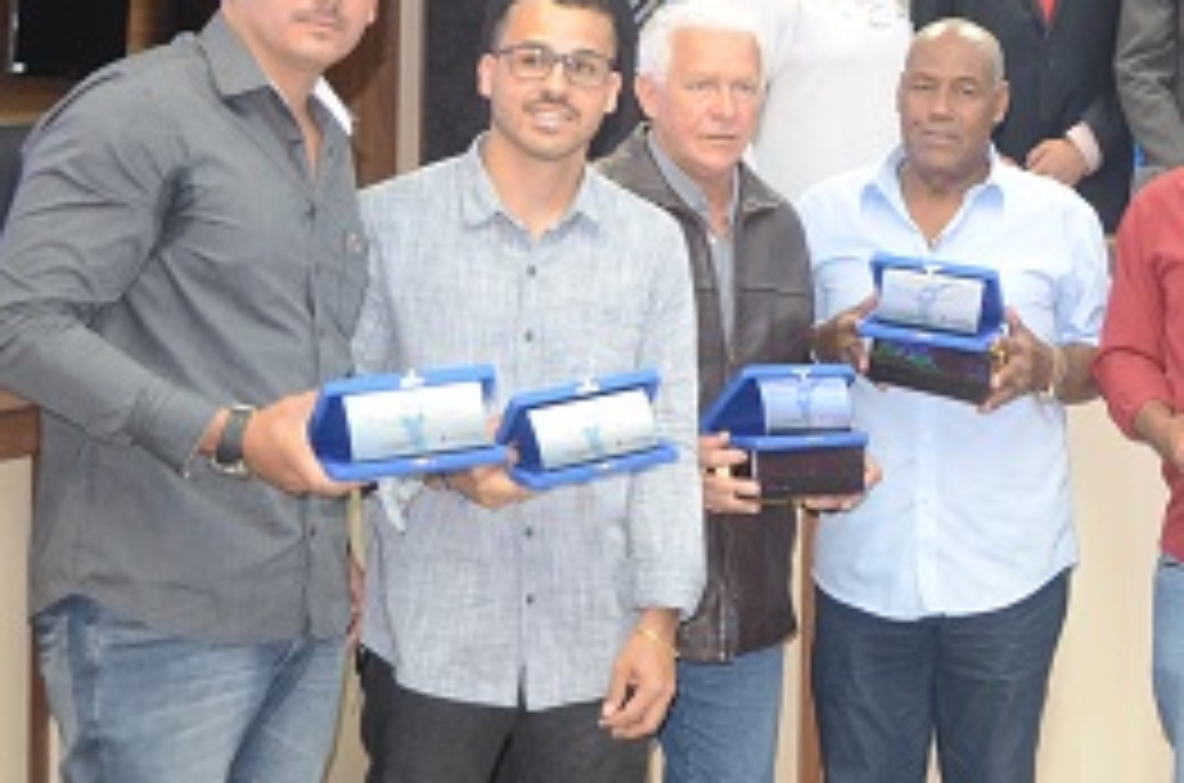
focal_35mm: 82
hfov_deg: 23.3
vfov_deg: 16.5
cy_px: 205
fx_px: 2690
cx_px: 1315
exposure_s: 1/40
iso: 800
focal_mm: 24
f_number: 3.8
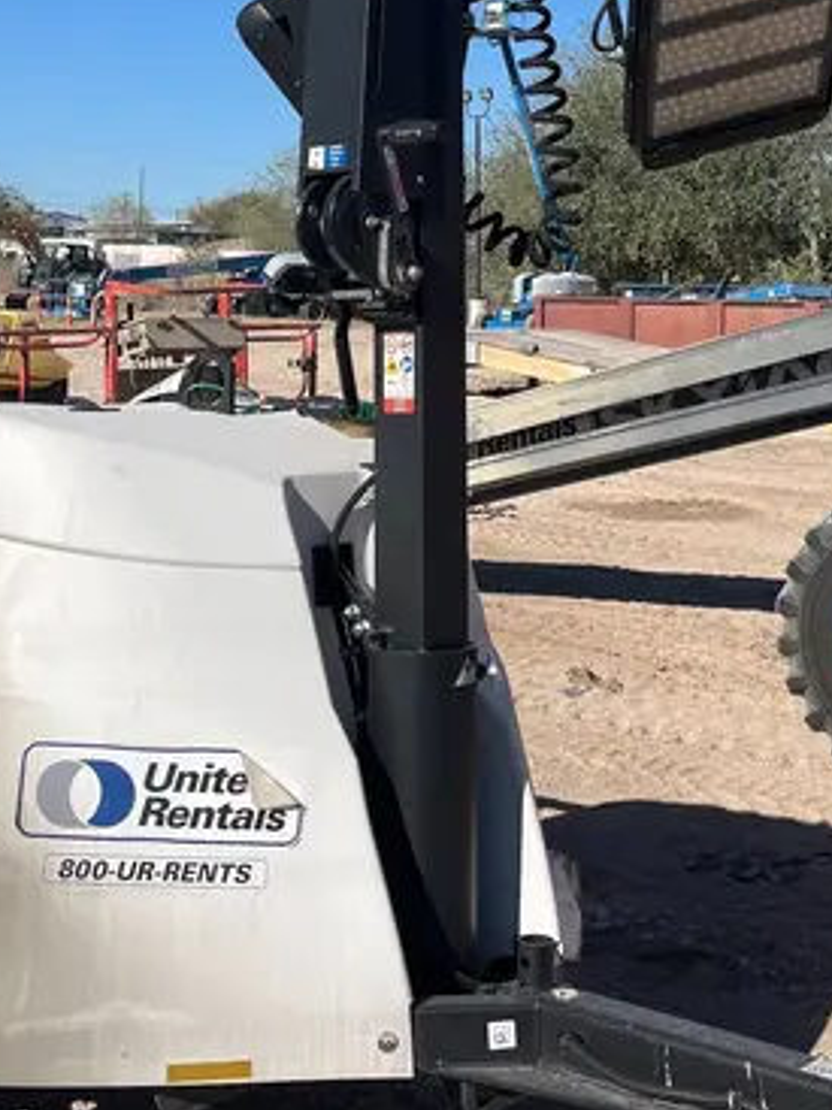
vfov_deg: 35.6
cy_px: 216
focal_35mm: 52
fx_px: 1667
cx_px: 469
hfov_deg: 28.0
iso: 50
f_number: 1.6
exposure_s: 1/5319
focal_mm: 5.1
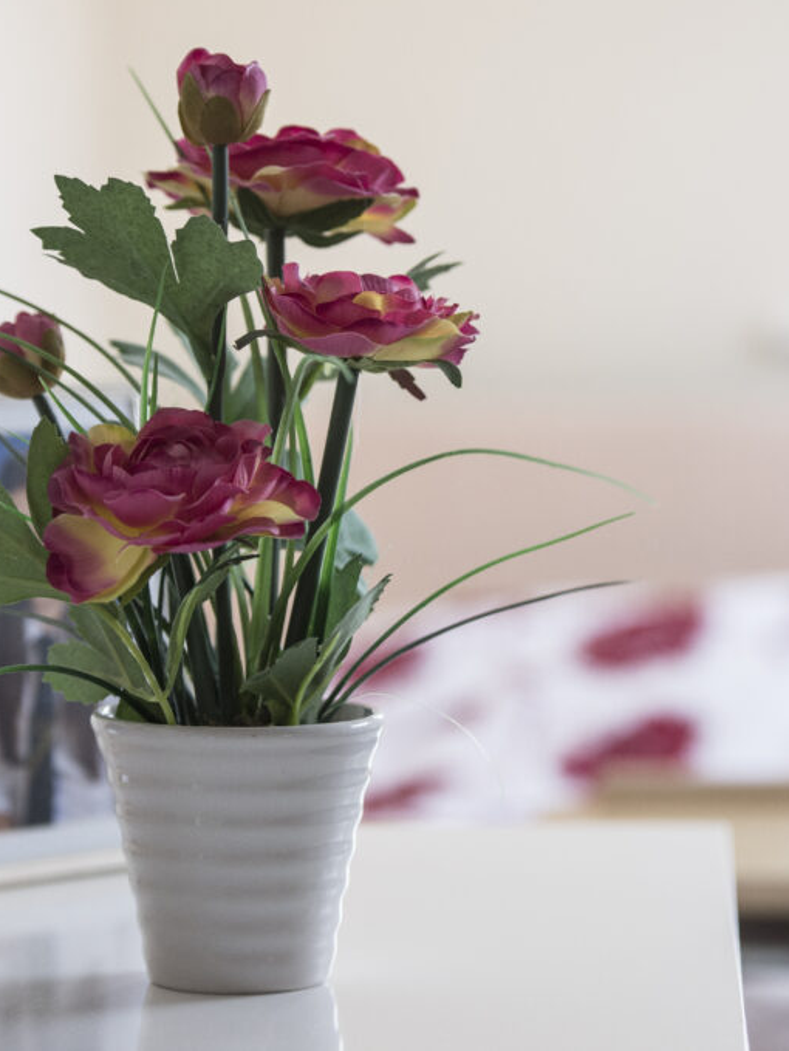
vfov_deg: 13.6
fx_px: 4402
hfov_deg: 10.2
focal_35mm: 145
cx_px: 599
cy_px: 523
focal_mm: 100
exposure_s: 1/320
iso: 1600
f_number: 4
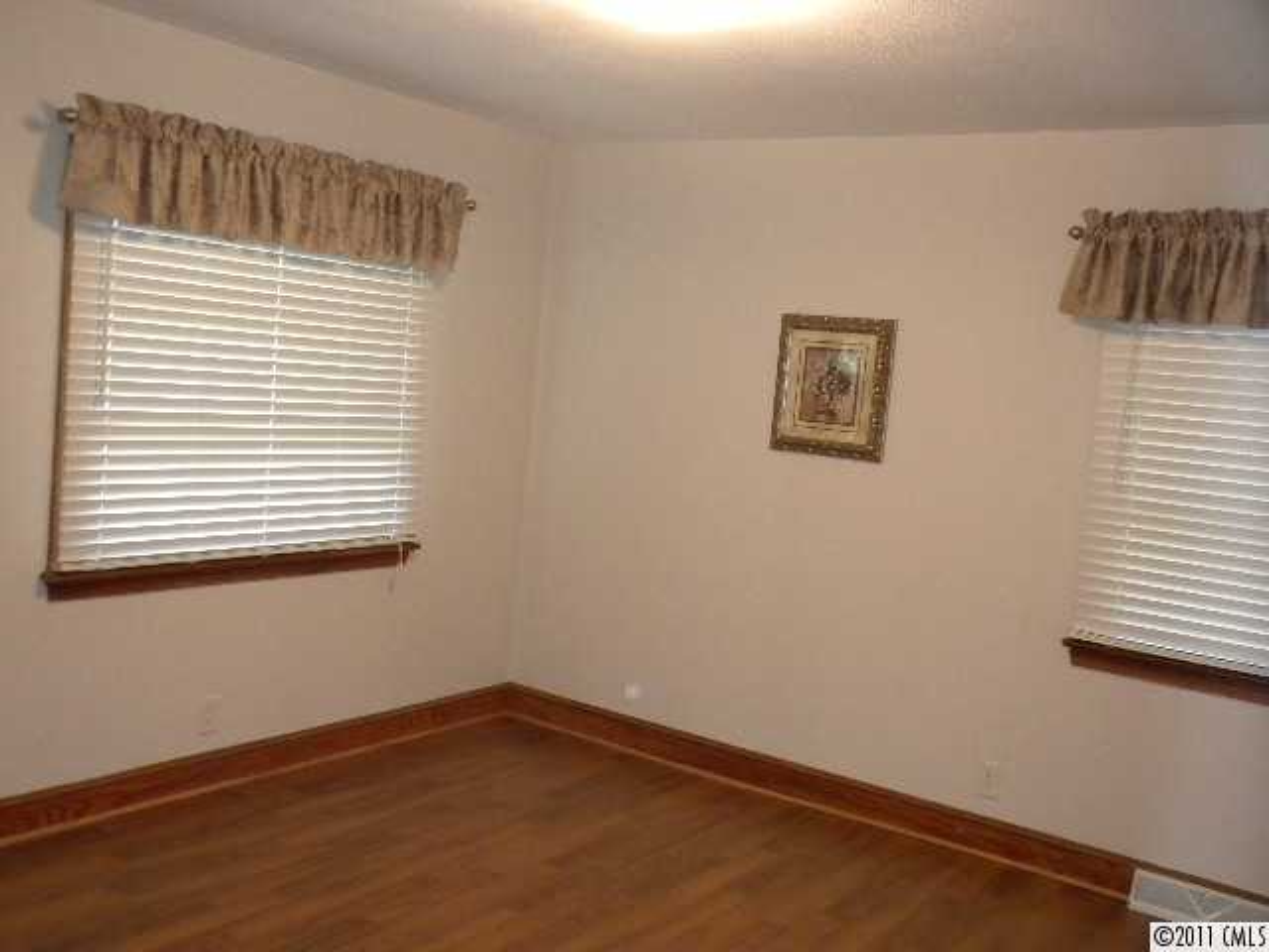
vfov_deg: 38.7
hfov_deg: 50.1
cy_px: 476
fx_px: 1356
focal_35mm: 37
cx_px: 634
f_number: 3.5
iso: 400
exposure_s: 1/34.3
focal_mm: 6.6
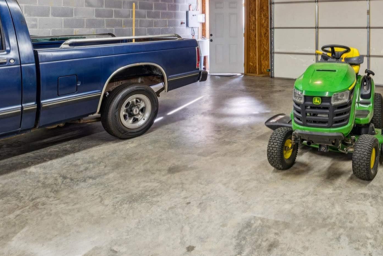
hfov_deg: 55.8
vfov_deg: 39.5
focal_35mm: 31
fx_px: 330
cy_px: 29
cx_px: 308
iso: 400
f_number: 13
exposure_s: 1/2.5
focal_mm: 14
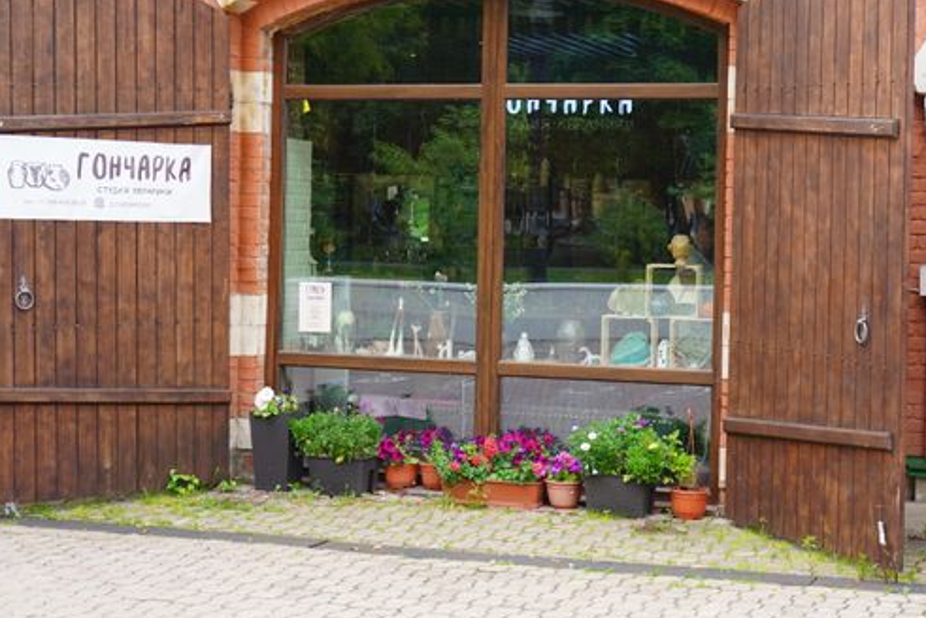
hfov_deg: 31.2
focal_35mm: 64
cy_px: 220
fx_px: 1647
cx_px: 610
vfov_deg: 21.2
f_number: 5
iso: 100
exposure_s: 1/60
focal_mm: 45
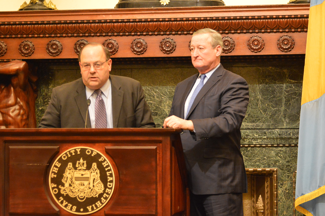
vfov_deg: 11.1
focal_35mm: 123
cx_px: 162
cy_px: 108
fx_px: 1109
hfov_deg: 16.7
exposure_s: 1/15
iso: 3200
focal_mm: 82
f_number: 4
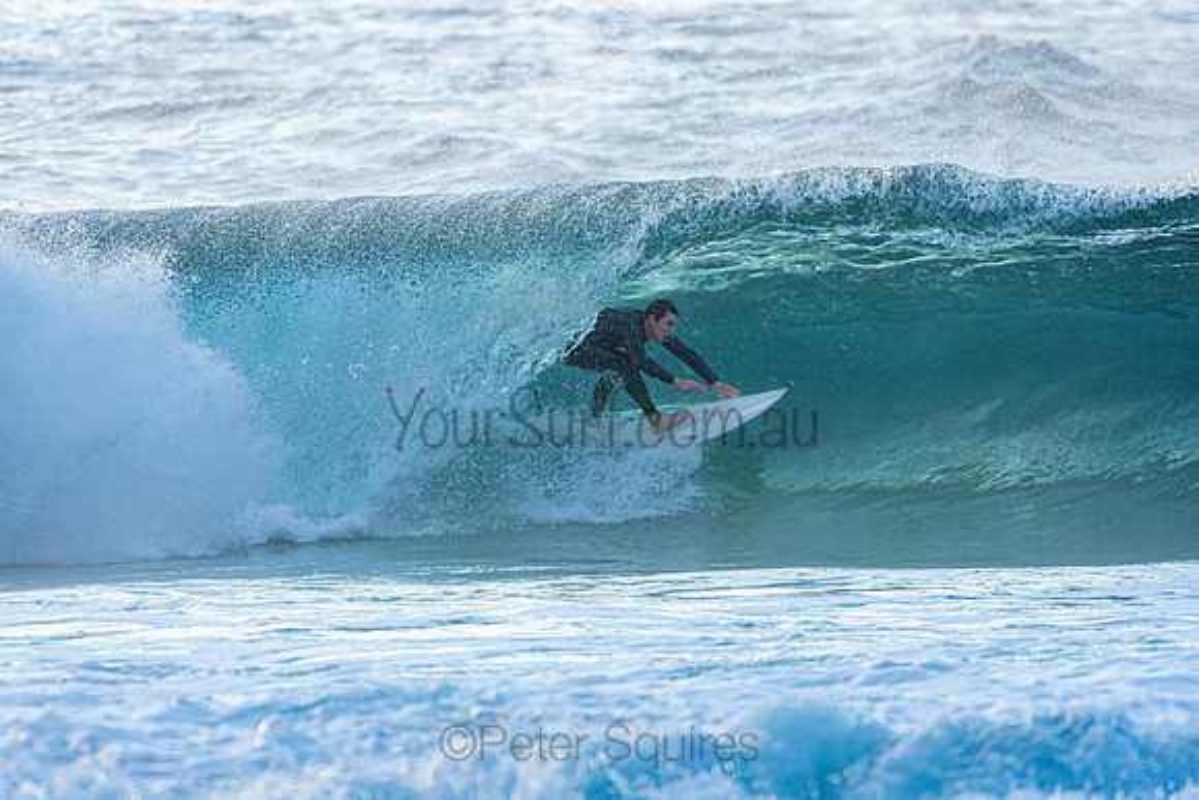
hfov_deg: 2.9
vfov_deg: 1.9
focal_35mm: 720
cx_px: 600
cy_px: 400
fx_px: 23984
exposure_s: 1/1250
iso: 720
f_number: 5.6
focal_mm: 480
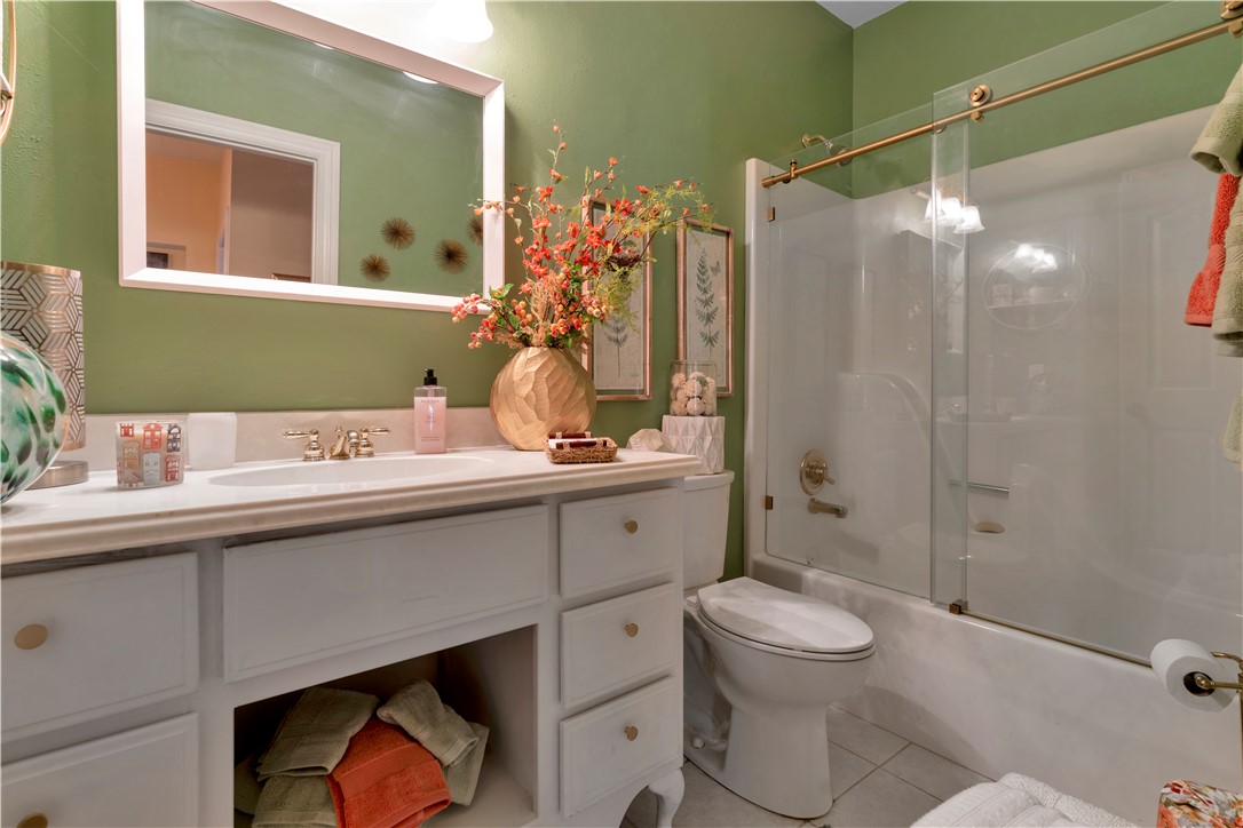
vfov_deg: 73.7
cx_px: 622
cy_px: 414
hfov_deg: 96.7
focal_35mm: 16
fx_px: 552
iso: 80
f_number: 7.1
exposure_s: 2
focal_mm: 16
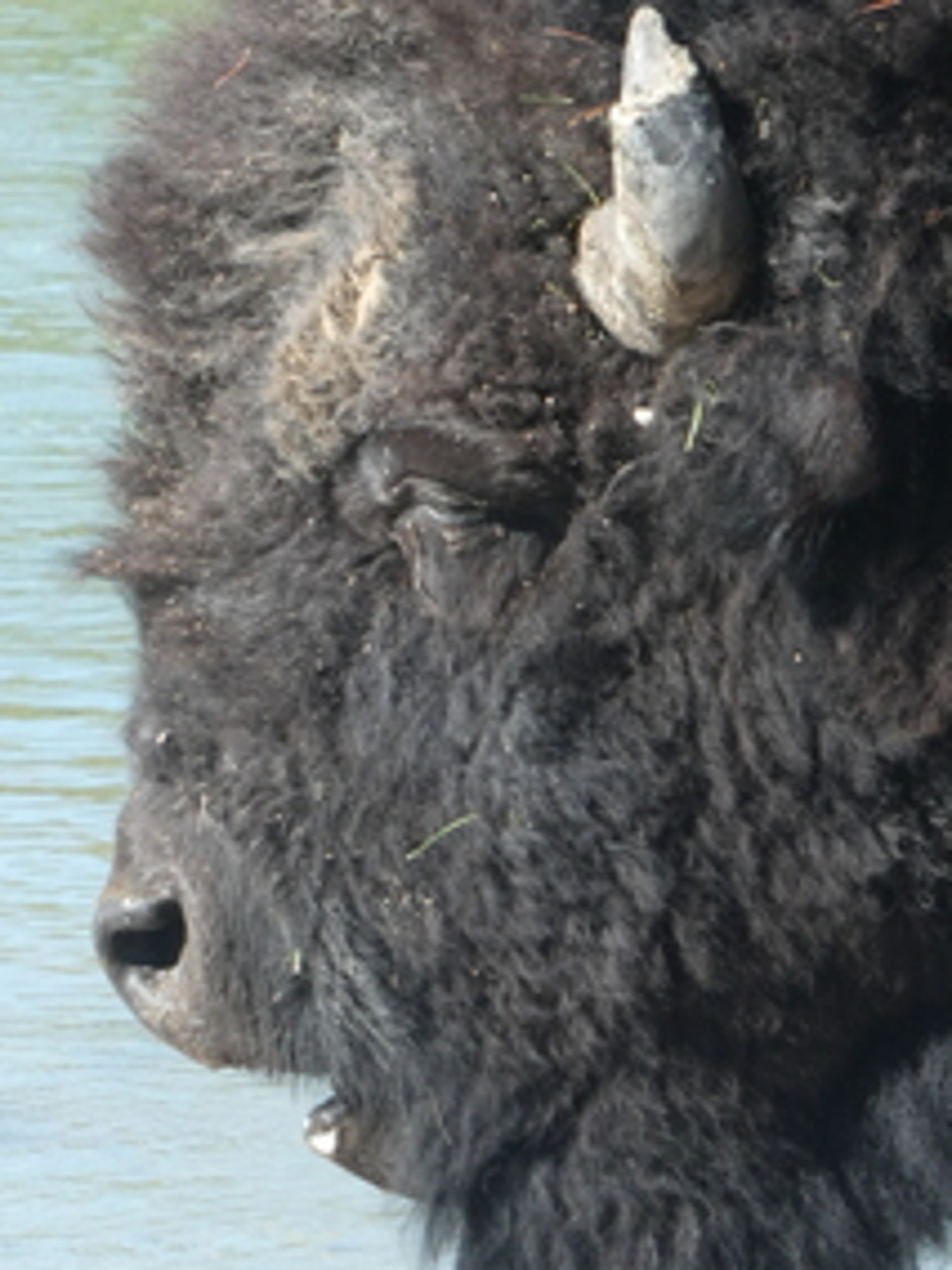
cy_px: 635
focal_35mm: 636
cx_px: 778
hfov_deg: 2.3
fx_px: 23321
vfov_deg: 3.1
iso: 80
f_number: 6
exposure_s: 1/100
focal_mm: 62.1
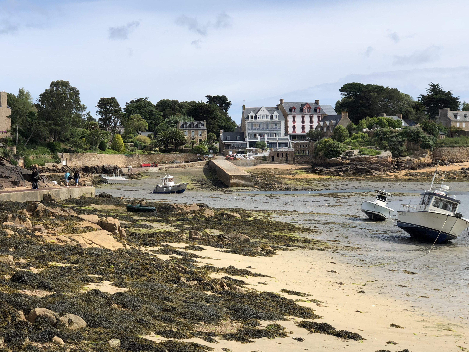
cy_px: 176
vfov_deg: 22.3
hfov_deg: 29.3
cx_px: 182
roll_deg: +1.5
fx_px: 894
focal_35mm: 66
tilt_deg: -0.5
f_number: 2.4
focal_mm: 6
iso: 16
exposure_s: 1/1473
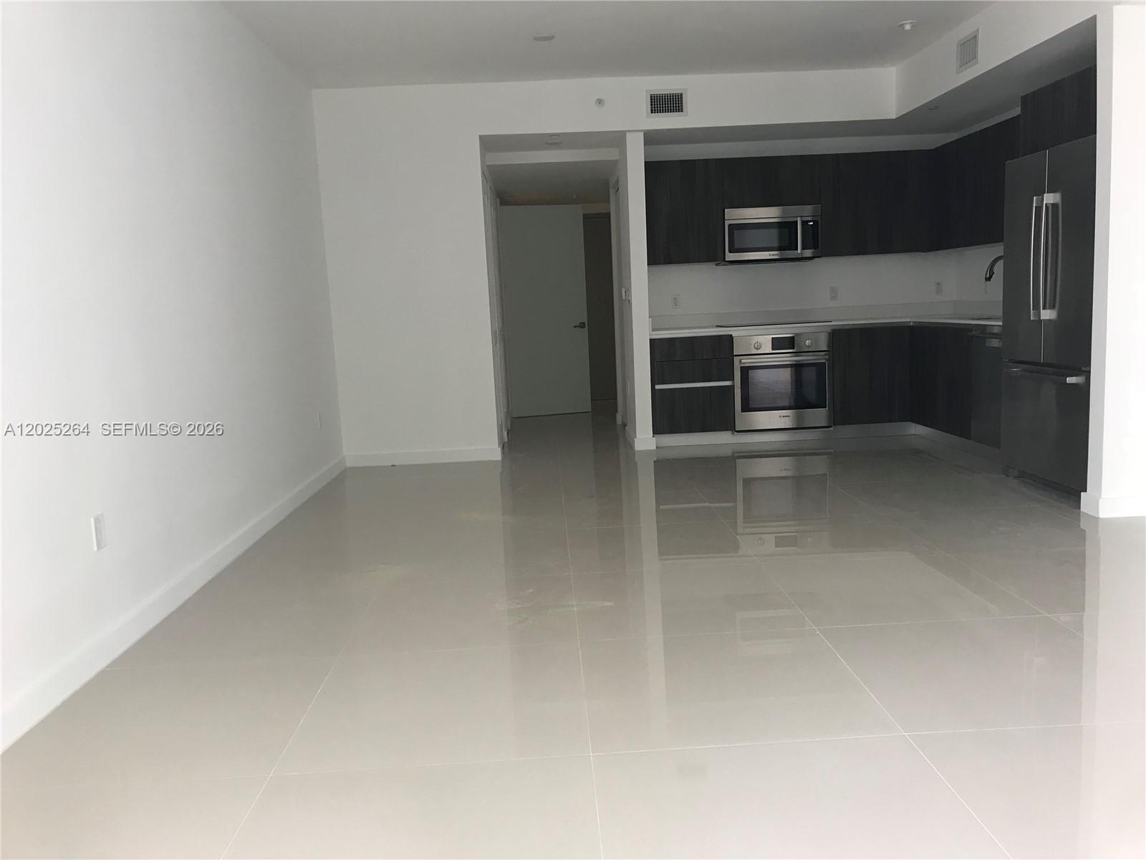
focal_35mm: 28
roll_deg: +2.7
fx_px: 927
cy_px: 430
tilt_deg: -7.2
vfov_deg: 49.7
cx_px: 573
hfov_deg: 63.4
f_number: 1.8
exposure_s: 1/30
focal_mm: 3.99
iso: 25
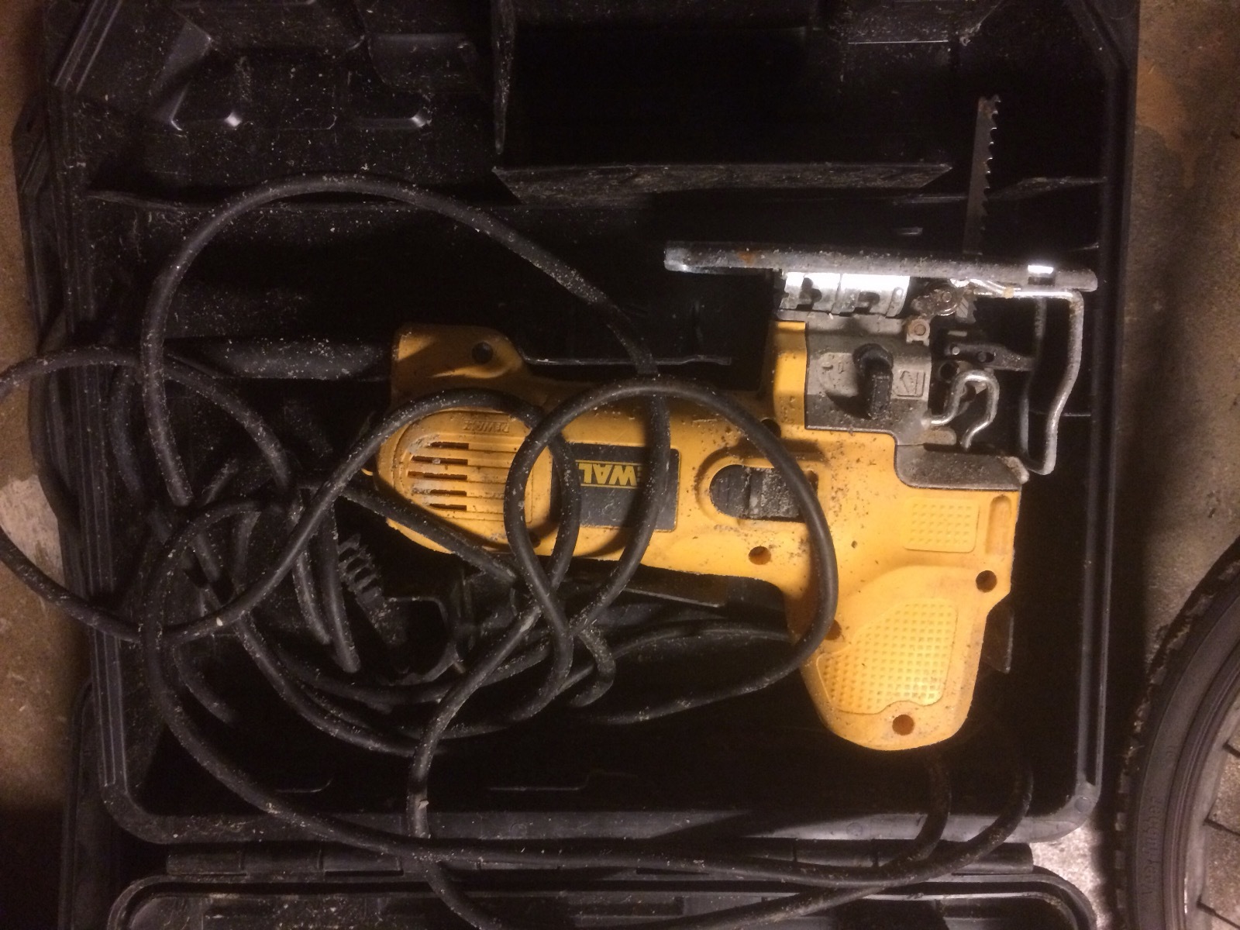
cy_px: 465
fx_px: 1039
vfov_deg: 48.2
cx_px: 620
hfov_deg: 61.7
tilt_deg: -81.2
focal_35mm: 29
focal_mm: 4.15
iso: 320
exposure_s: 1/17
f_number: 2.2
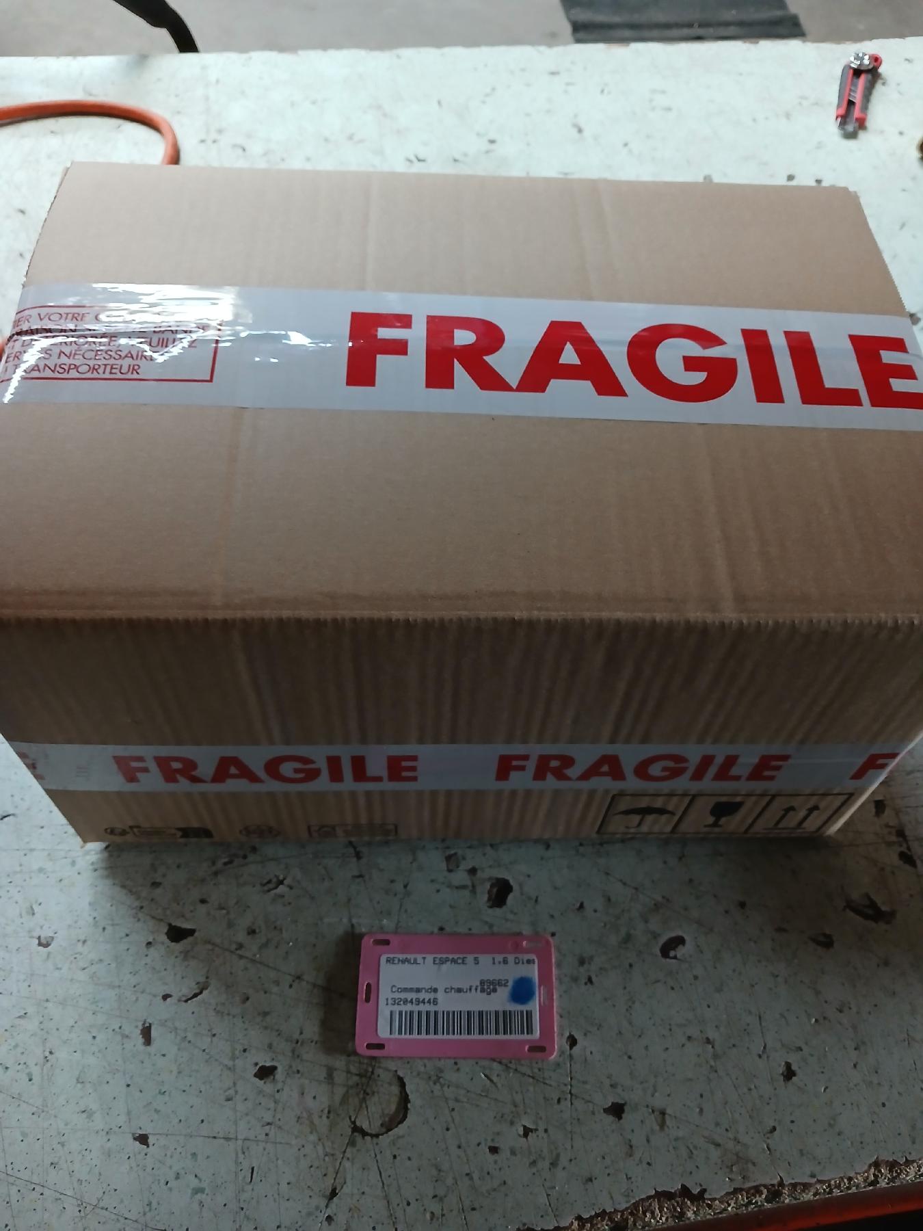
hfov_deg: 51.4
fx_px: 960
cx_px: 462
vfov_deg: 65.3
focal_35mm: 27
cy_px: 616
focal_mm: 3.98
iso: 250
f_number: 1.8
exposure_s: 1/33.3
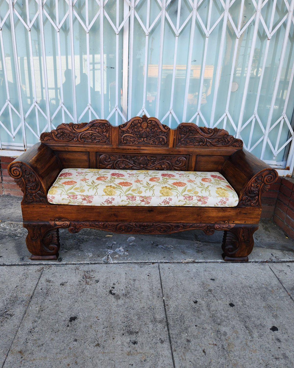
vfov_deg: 70.2
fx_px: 261
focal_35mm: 24
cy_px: 173
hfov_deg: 58.8
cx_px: 147
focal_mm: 5.4
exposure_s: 1/200
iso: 20
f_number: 1.8
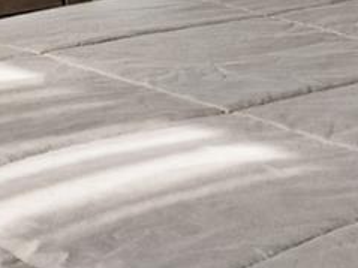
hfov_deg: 14.2
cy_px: -227
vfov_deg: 10.2
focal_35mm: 136
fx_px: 1407
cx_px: 394
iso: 100
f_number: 13
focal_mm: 16.5
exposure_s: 1/6
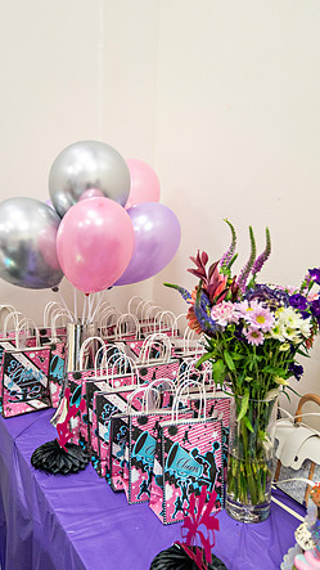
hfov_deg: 35.6
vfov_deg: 59.5
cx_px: 145
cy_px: 287
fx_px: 498
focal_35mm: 33
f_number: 2.8
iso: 1000
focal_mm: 31
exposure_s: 1/160
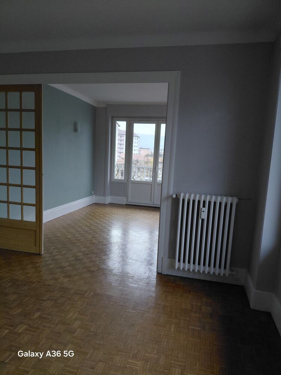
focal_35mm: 25
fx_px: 271
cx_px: 140
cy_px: 188
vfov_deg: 69.4
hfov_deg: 54.9
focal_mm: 4.69
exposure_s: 1/60
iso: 250
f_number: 1.8
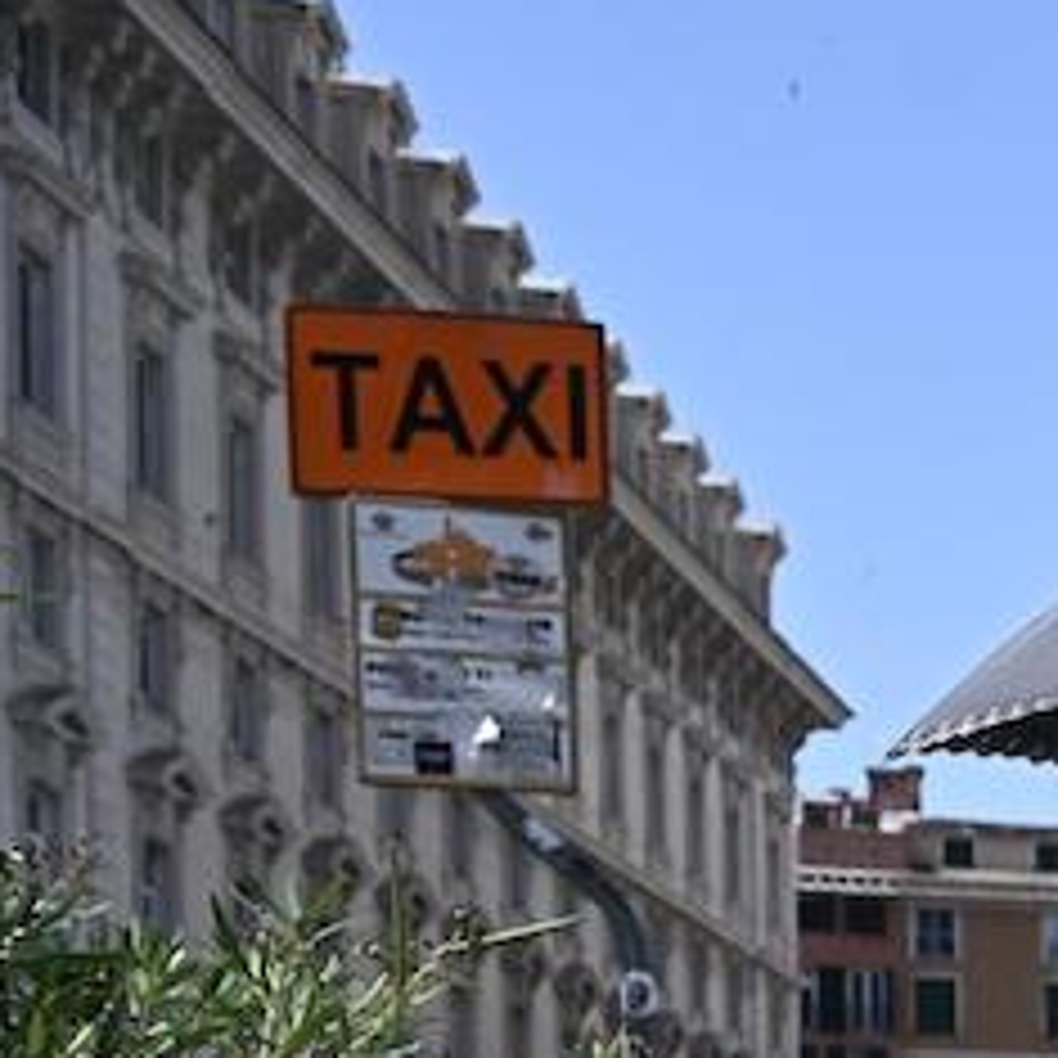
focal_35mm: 104
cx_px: 2647
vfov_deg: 15.5
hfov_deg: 12.5
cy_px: 1549
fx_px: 3596
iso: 140
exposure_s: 1/1250
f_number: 5
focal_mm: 24
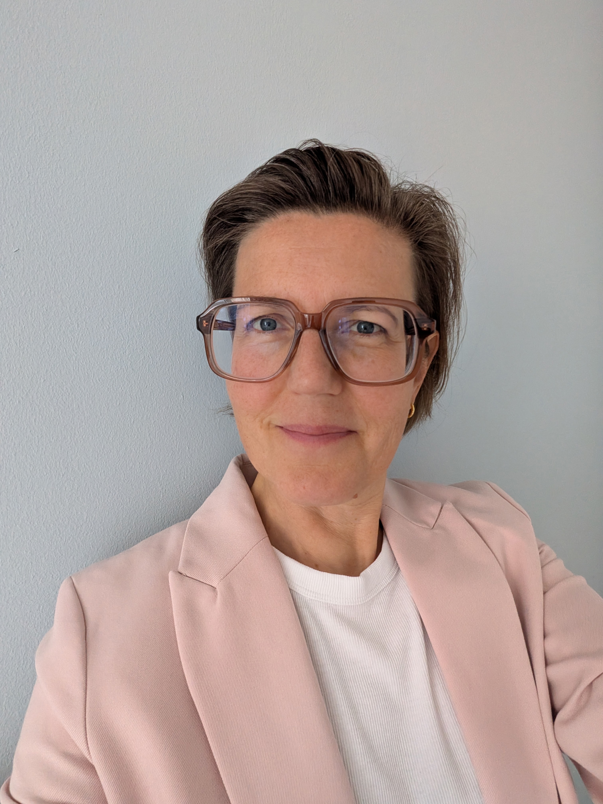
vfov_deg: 79.0
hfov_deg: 63.4
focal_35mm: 21
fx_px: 488
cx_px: 302
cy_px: 402
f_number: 2.2
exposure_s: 1/100
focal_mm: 2.74
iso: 478
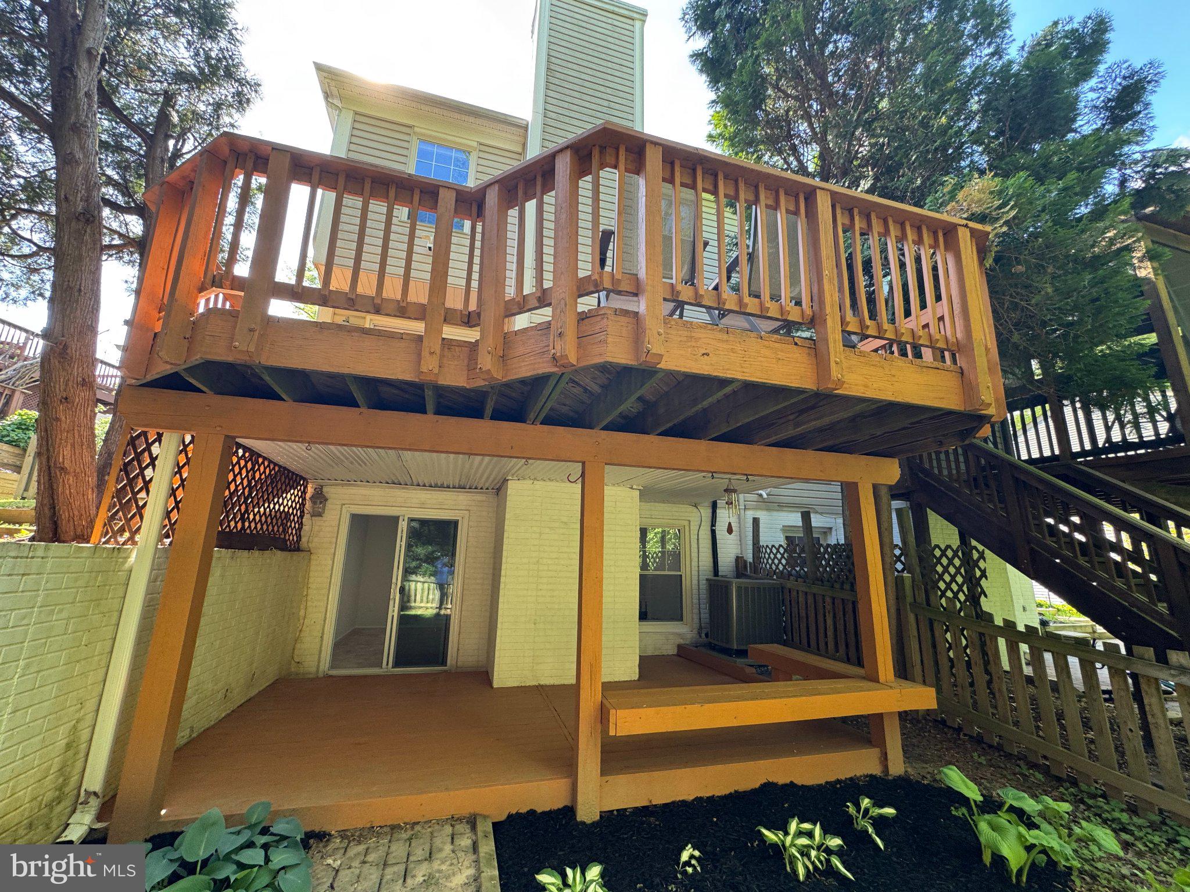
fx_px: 481
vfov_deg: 85.7
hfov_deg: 102.1
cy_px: 446
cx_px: 595
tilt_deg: +13.3
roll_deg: -1.4
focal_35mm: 14
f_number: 2.2
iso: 80
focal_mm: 2.22
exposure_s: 1/99
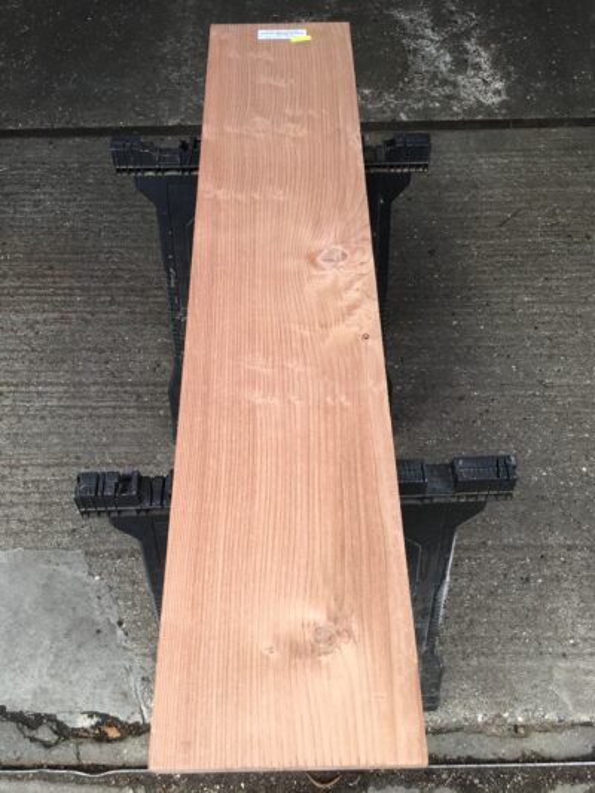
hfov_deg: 48.2
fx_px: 664
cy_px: 396
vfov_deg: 61.6
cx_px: 298
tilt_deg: -58.8
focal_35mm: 29
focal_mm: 4.15
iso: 32
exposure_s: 1/100
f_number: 2.2
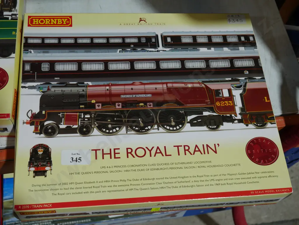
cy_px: 112
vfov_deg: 31.5
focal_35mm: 46
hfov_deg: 41.2
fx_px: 398
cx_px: 150
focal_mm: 23
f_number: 5.1
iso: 250
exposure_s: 1/60
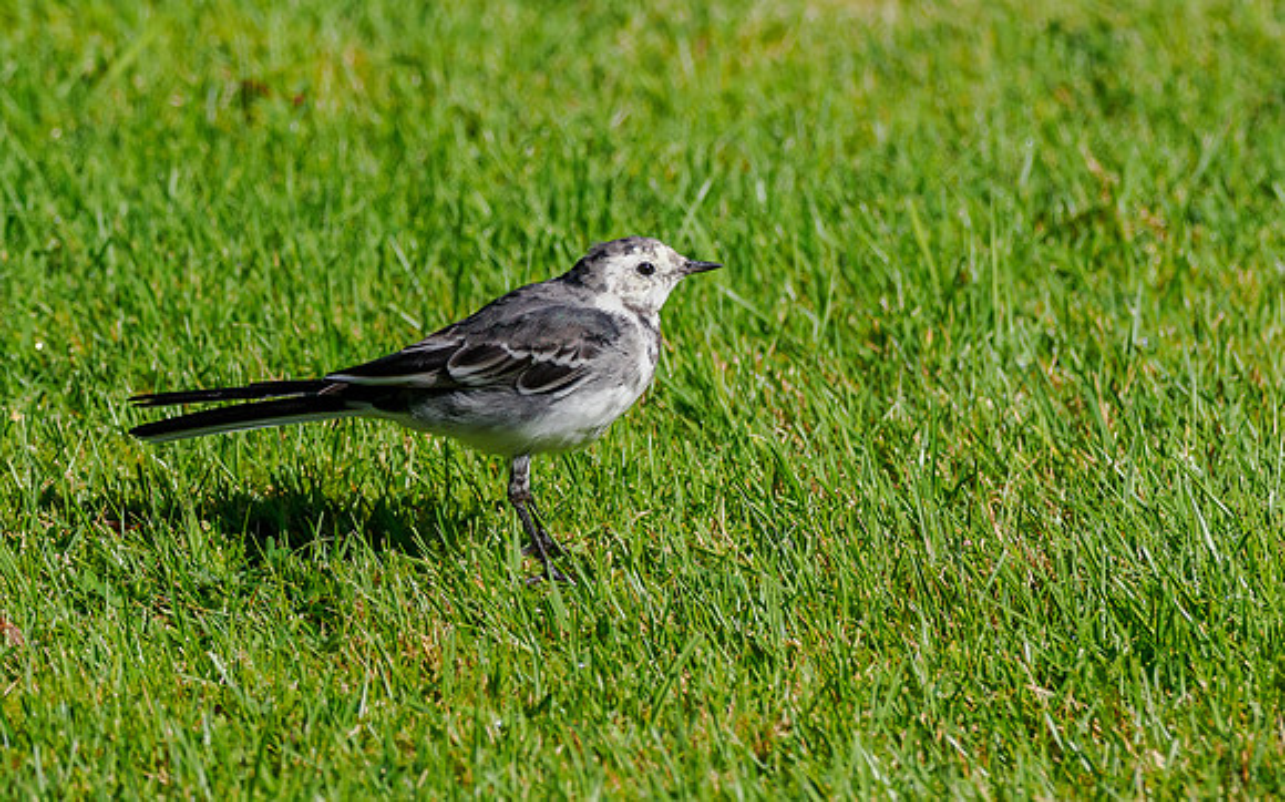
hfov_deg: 1.9
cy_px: 75
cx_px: 563
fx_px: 38517
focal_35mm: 1100
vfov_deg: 1.2
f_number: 4.5
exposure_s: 1/1600
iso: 200
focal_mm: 300
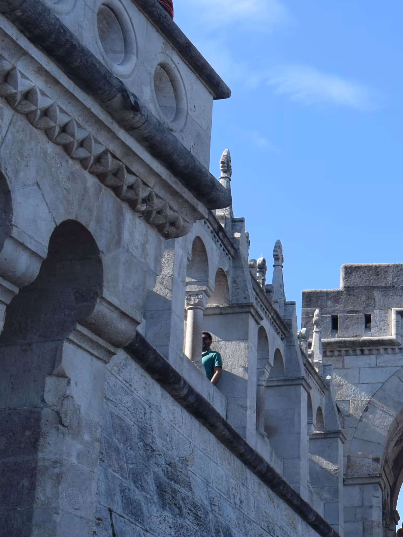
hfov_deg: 17.5
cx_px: 621
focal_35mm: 75
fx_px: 1164
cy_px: 370
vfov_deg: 25.8
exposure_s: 1/320
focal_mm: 18
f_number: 9
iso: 200
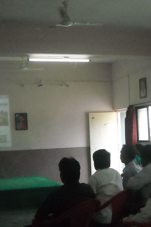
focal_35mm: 62
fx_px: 390
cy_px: 133
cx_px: 88
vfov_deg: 32.3
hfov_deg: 21.9
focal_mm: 5.7
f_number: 2.8
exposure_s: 1/250
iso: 702
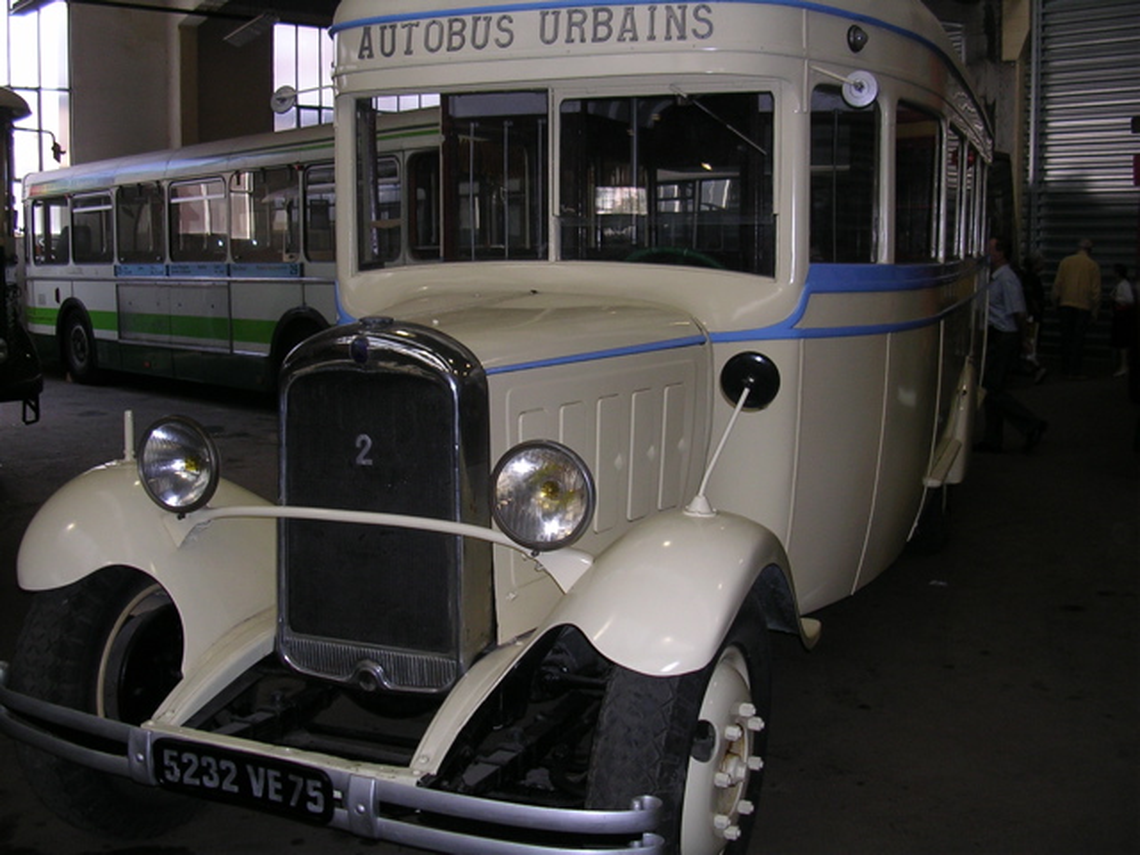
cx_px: 570
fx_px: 1251
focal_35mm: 38
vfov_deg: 37.7
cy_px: 428
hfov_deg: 49.0
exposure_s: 1/60.1
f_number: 2.8
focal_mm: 5.8
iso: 50
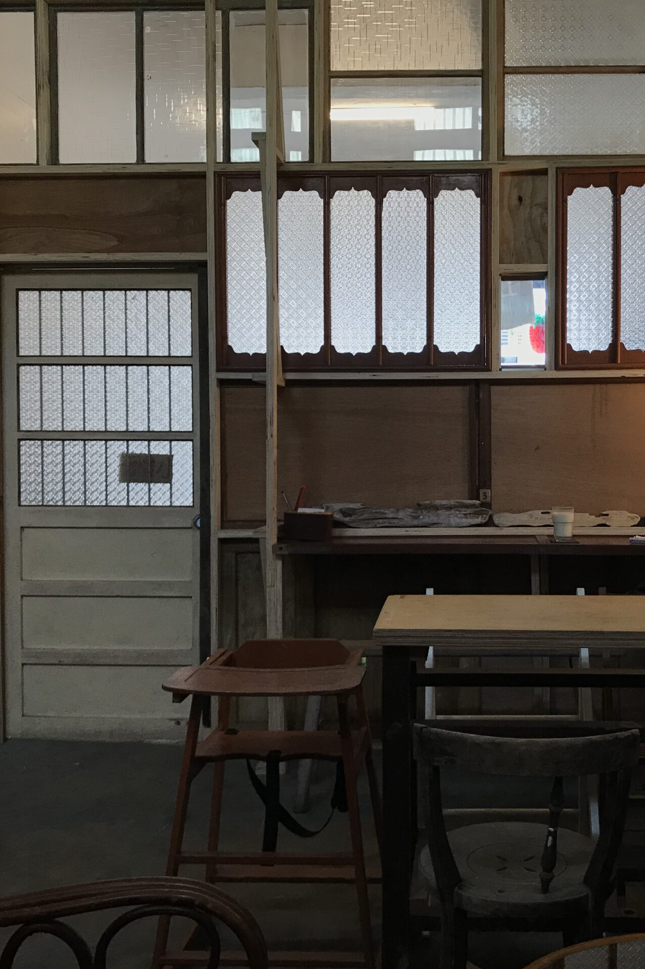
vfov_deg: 49.6
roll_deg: +0.3
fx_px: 1048
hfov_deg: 33.7
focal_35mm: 39
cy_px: 486
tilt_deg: -1.3
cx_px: 453
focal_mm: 3.99
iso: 25
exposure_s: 1/40
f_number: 1.8
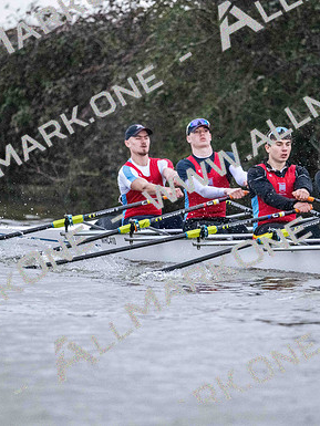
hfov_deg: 2.6
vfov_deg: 3.4
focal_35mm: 580
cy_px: 213
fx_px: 7145
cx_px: 279
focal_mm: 400
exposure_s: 1/1600
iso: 14400
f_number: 4.5
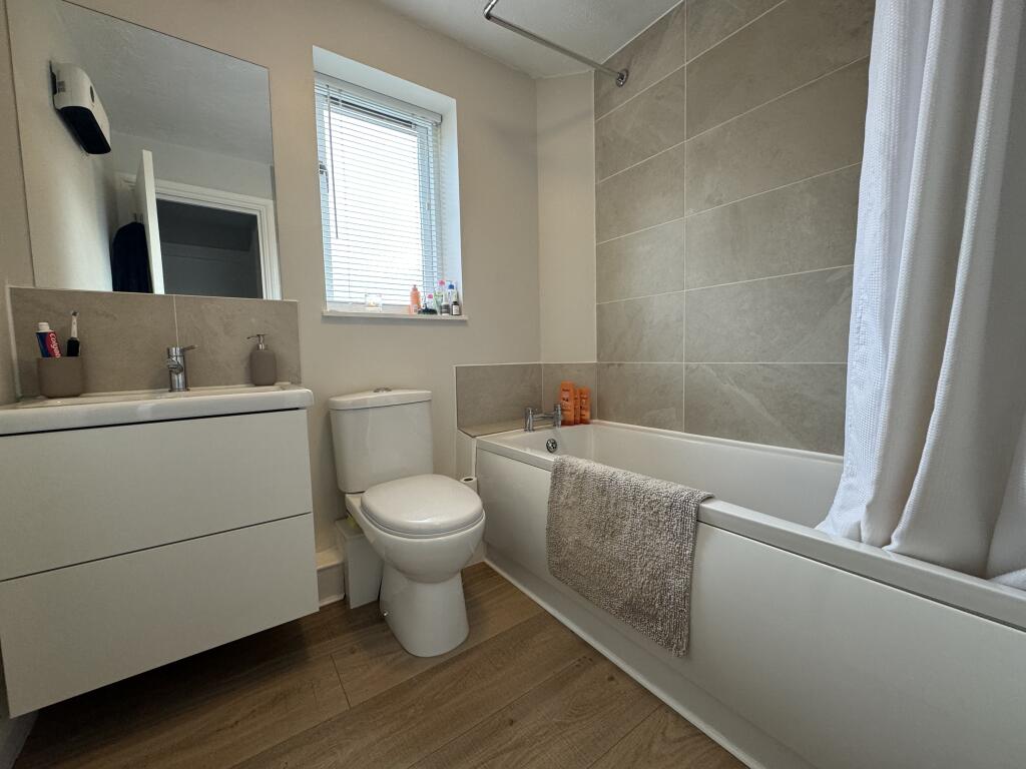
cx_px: 513
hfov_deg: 102.1
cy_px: 384
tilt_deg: -3.7
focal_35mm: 14
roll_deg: +1.9
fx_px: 415
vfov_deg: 85.7
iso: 200
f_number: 2.2
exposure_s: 1/99
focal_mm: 2.22
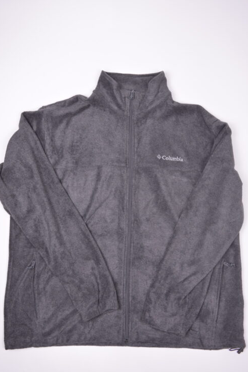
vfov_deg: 51.2
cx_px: 122
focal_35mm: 38
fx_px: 388
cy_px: 182
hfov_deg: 35.5
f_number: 4.5
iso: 400
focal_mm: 23
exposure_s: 1/80
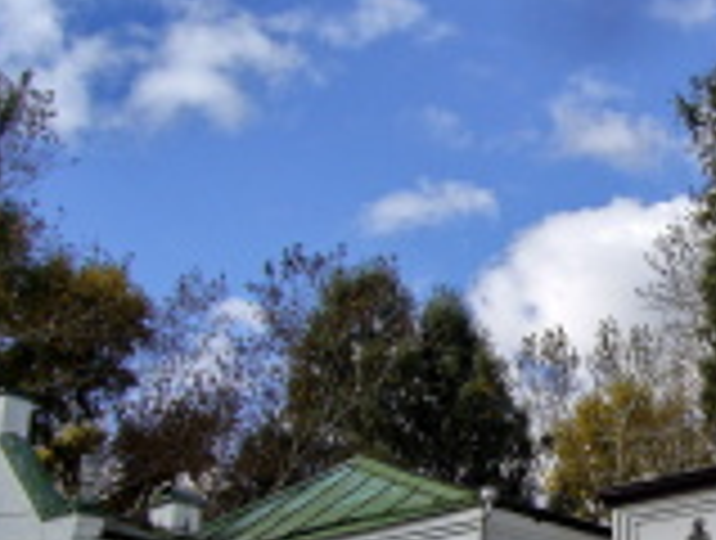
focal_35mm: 77
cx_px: 707
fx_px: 1596
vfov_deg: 19.1
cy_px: 398
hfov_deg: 24.2
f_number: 5.6
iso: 80
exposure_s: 1/320
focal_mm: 5.8
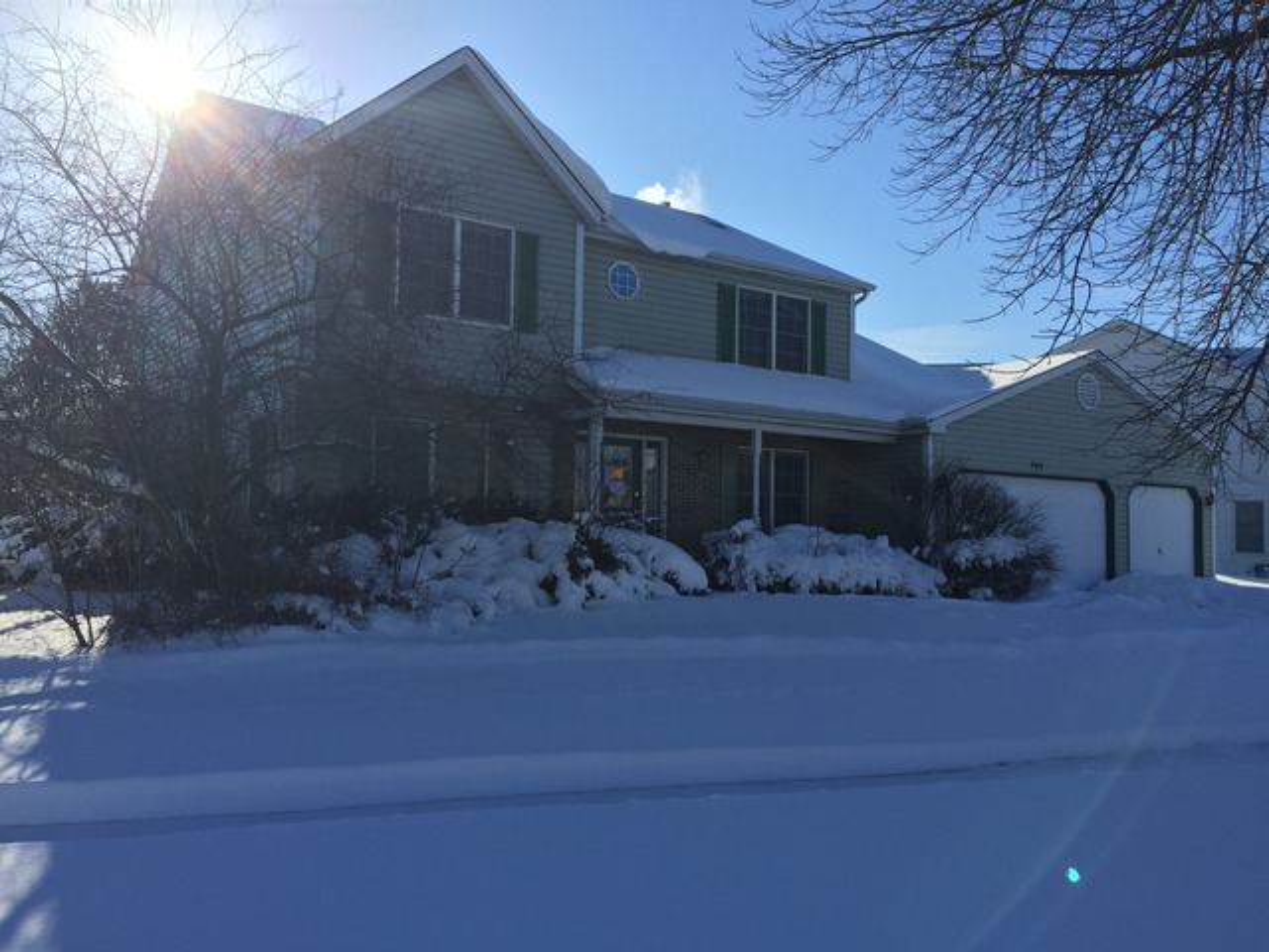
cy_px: 476
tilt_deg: +3.3
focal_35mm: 29
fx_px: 1063
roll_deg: -2.3
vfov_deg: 48.2
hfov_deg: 61.7
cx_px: 634
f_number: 2.2
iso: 32
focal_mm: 4.15
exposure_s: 1/3049
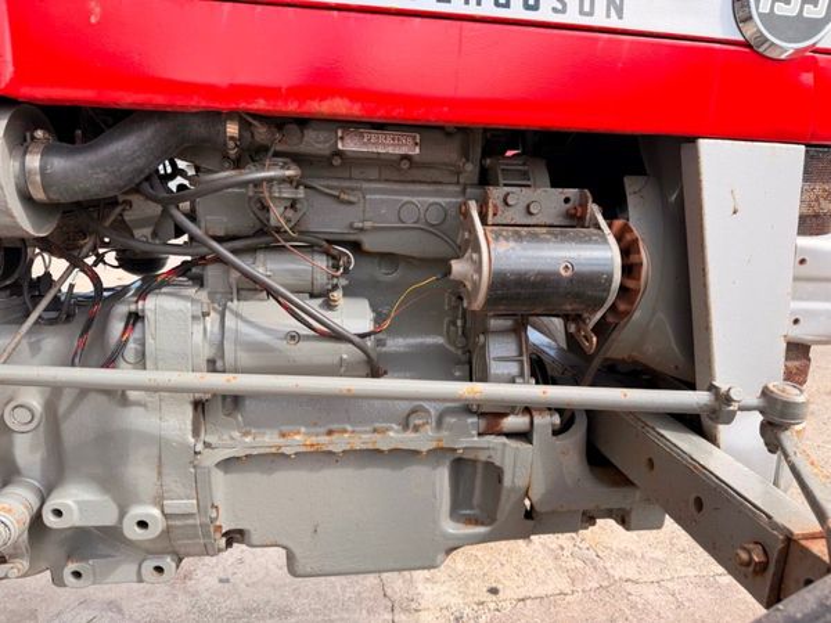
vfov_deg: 56.8
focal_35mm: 24
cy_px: 312
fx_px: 576
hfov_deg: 71.6
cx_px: 416
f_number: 1.78
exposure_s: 1/1046
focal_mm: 6.76
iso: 80
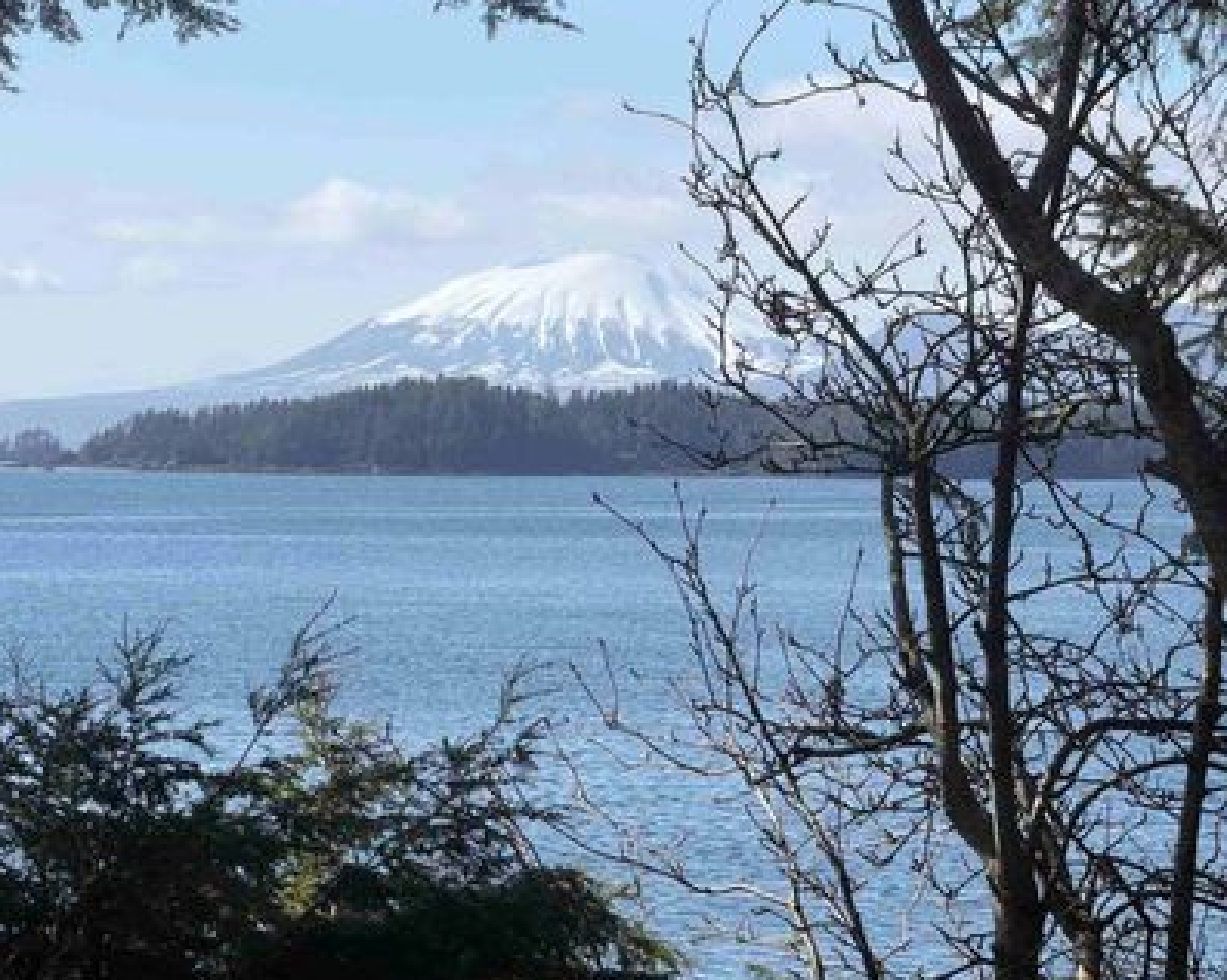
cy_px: 549
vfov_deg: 12.5
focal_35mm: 123
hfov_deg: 15.6
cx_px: 519
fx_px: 4463
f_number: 2.8
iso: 20
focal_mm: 16.89
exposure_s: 1/638
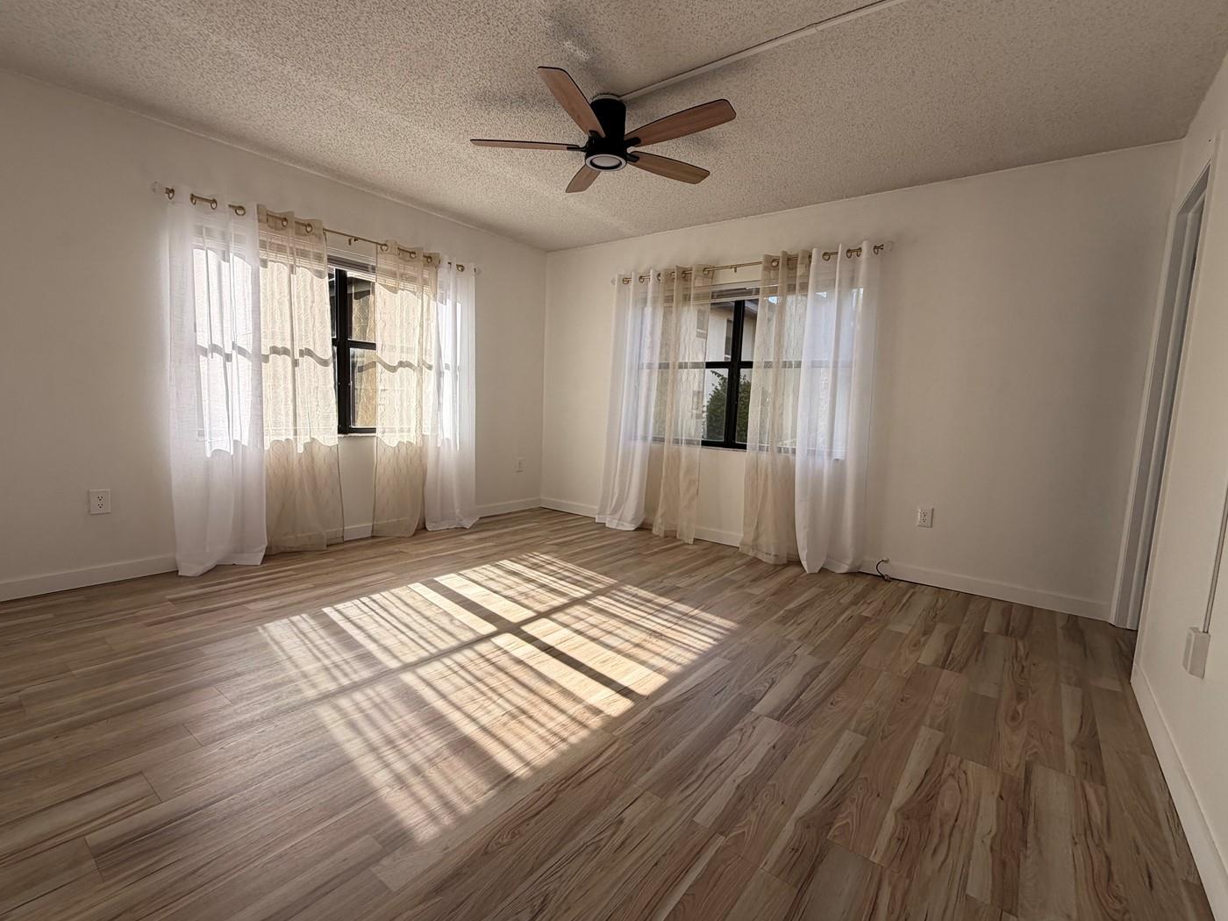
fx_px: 568
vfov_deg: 78.1
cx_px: 610
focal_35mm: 16
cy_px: 468
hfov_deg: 94.5
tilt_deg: -6.8
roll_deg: -1.9
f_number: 2.2
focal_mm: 2.22
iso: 40
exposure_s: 1/139
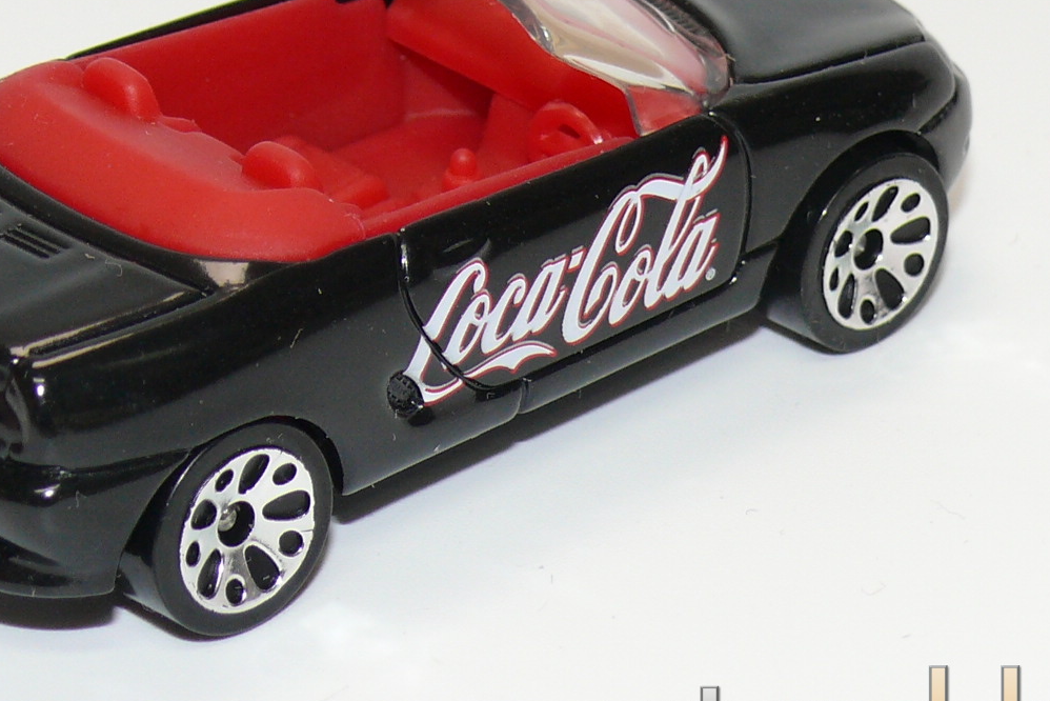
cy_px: 195
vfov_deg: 7.6
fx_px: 5251
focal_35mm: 180
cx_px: 358
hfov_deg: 11.4
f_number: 4
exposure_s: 1/30
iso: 100
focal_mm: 13.8
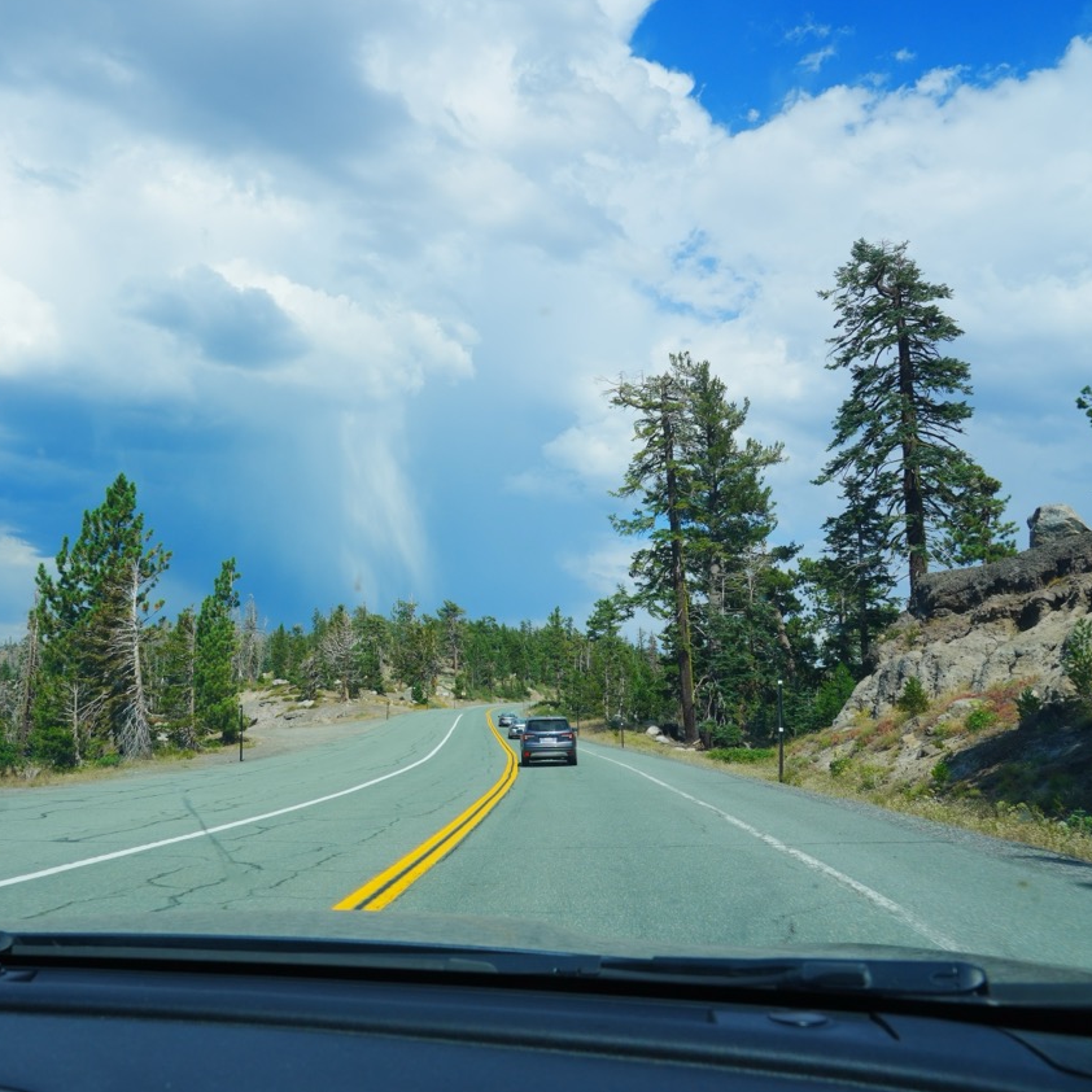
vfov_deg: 52.5
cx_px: 318
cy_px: 544
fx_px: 1106
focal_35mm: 31
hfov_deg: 51.0
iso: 250
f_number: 11
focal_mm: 24
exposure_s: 1/500
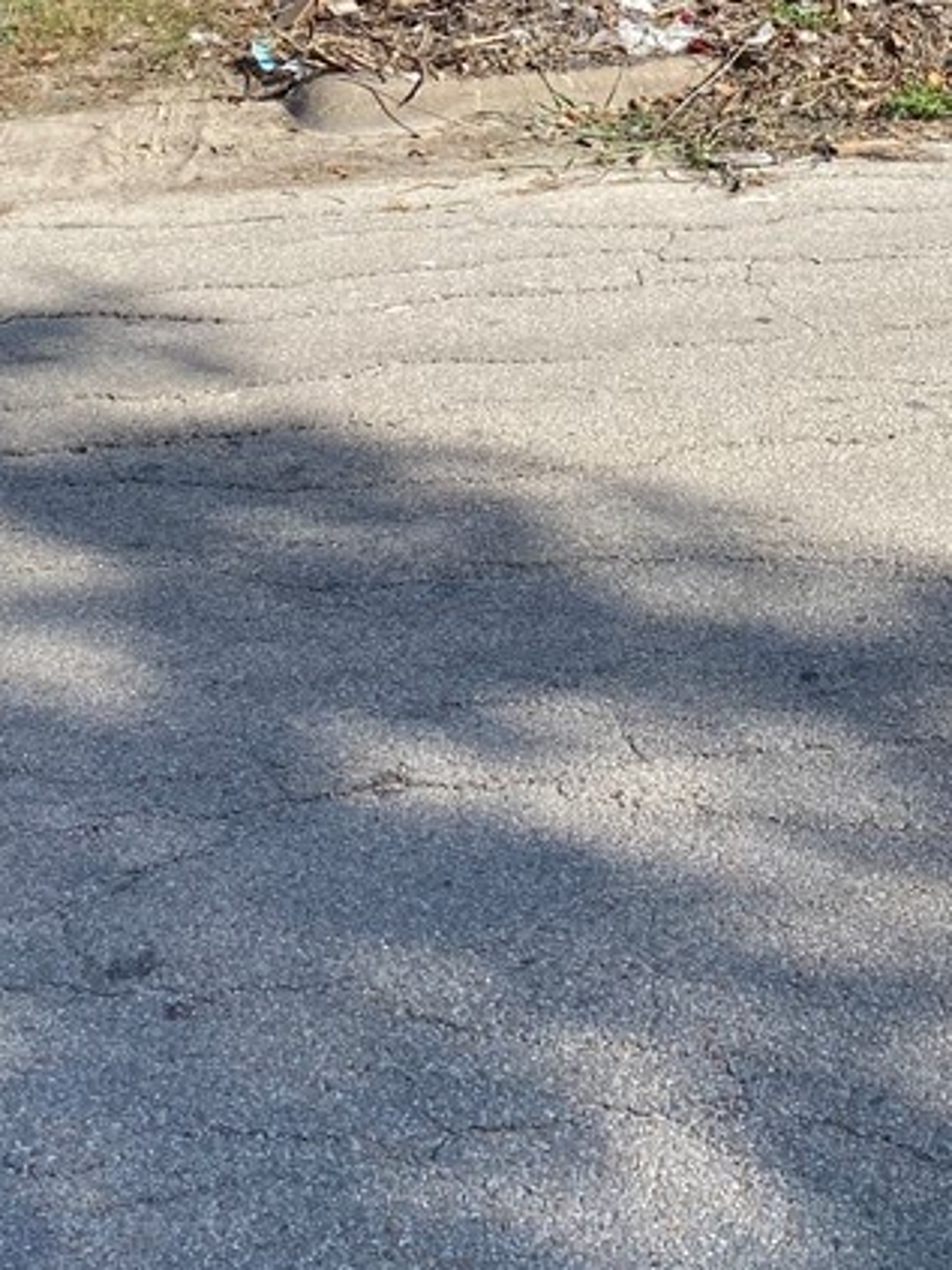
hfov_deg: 23.2
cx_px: 375
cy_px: -147
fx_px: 2311
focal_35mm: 63
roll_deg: +5.8
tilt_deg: -8.1
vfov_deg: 27.9
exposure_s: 1/1653
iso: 32
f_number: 1.8
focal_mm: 4.25
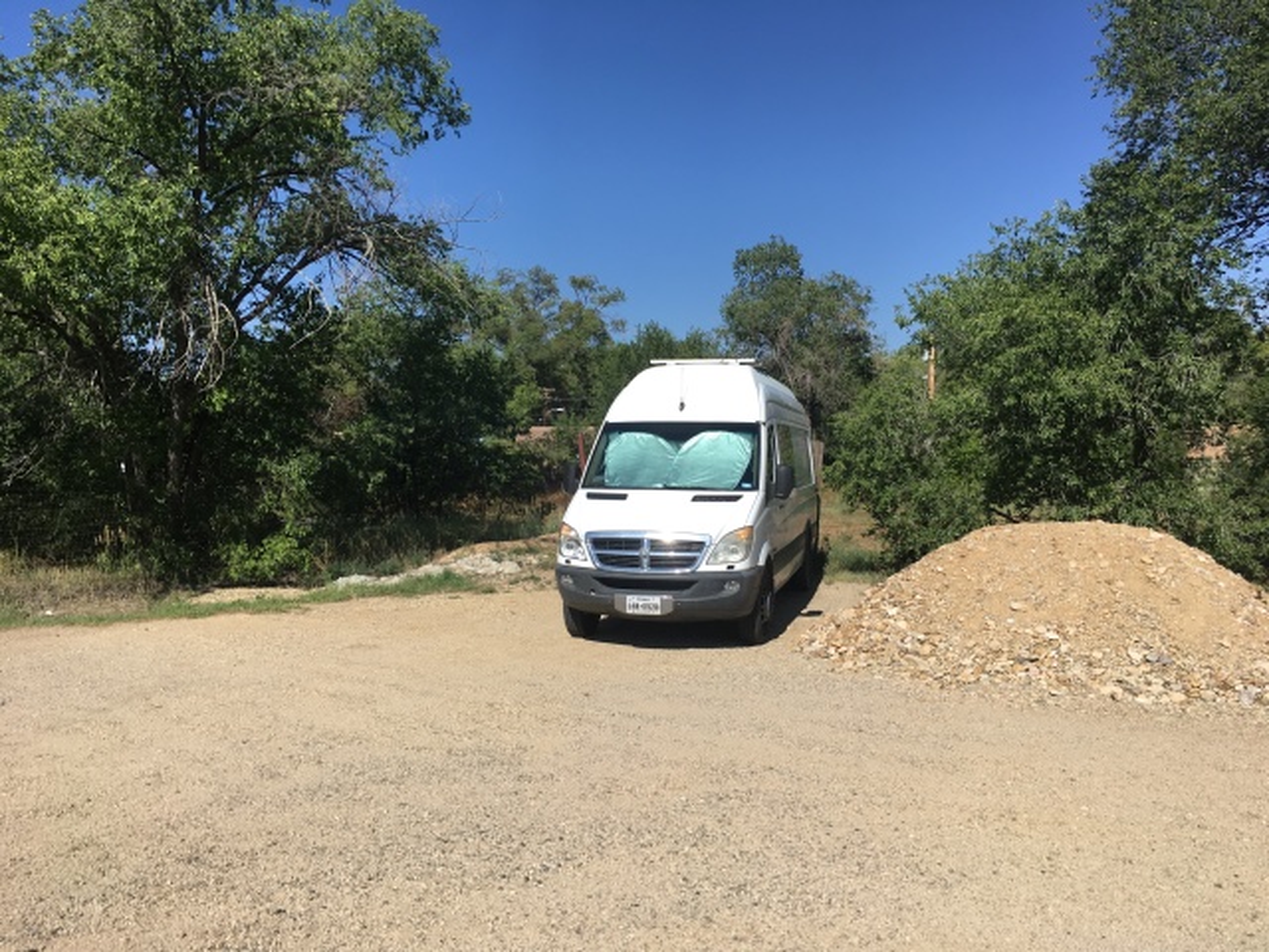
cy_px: 476
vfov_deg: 48.2
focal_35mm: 29
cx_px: 634
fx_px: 1063
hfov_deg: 61.7
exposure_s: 1/1538
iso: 25
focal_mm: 4.15
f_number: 2.2
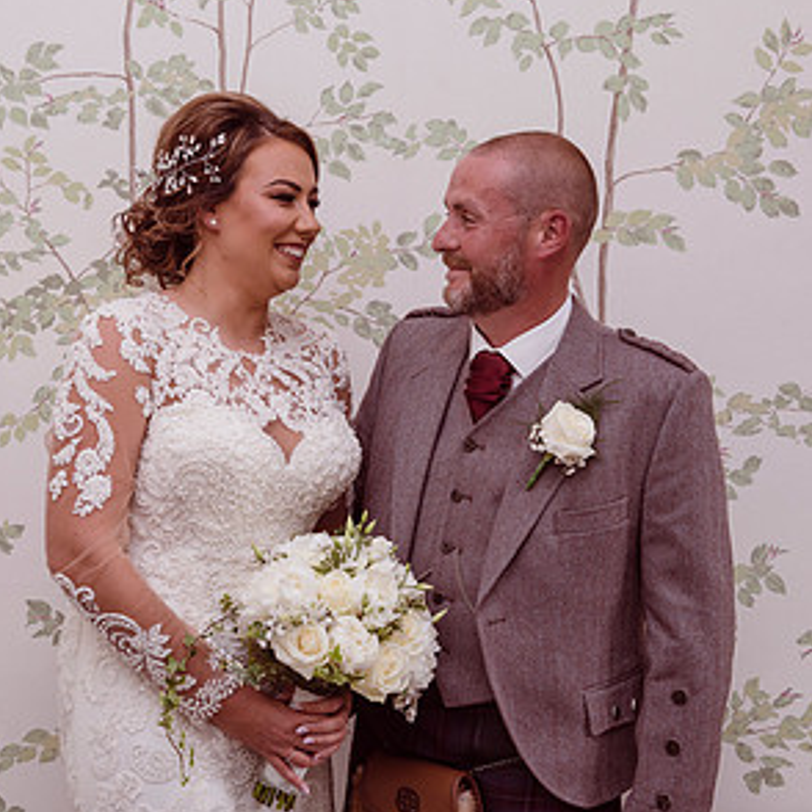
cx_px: 400
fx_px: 1725
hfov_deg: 26.5
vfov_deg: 26.5
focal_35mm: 65
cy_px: 472
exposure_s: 1/60
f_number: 5.6
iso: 320
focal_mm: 50
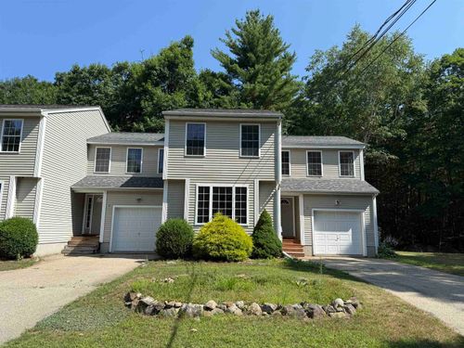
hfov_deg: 71.6
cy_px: 174
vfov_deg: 56.8
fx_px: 322
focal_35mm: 24
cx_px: 232
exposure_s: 1/3021
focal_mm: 6.76
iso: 80
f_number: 1.78
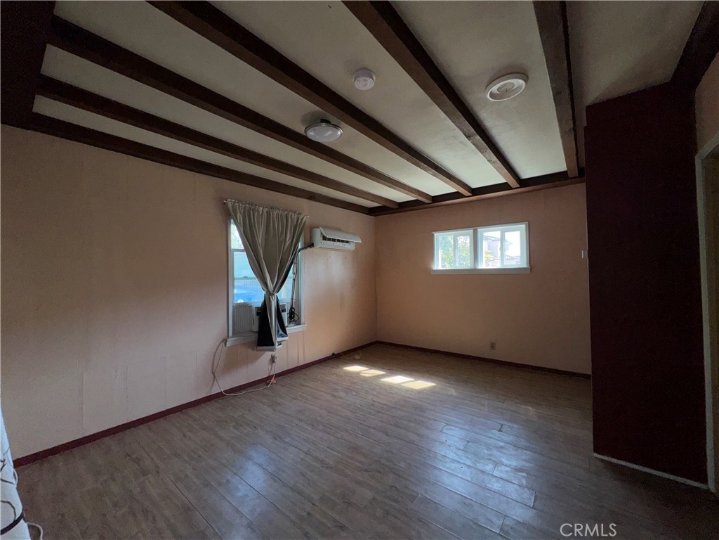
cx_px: 360
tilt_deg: +0.2
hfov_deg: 102.1
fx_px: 291
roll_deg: +0.5
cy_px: 270
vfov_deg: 85.7
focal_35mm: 14
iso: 40
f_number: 2.2
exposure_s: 1/122
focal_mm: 2.22
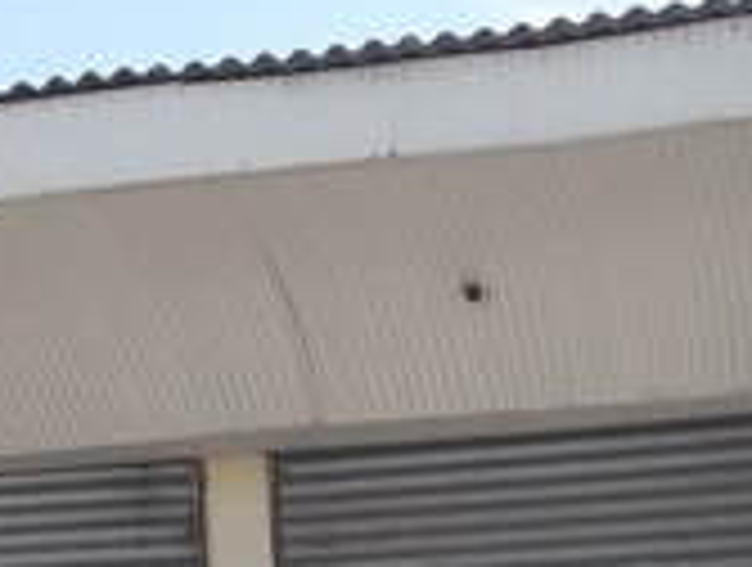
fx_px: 1742
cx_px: 662
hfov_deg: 23.8
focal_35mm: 80
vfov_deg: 16.2
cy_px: 950
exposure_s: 1/880
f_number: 1.9
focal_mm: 3.6
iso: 40
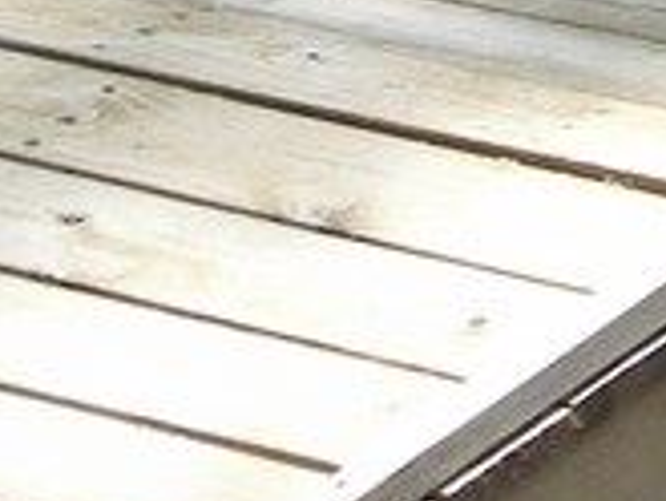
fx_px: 7278
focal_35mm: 378
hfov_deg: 5.2
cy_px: -998
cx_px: 190
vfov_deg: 3.8
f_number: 3.6
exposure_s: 1/125
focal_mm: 12.8
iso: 50
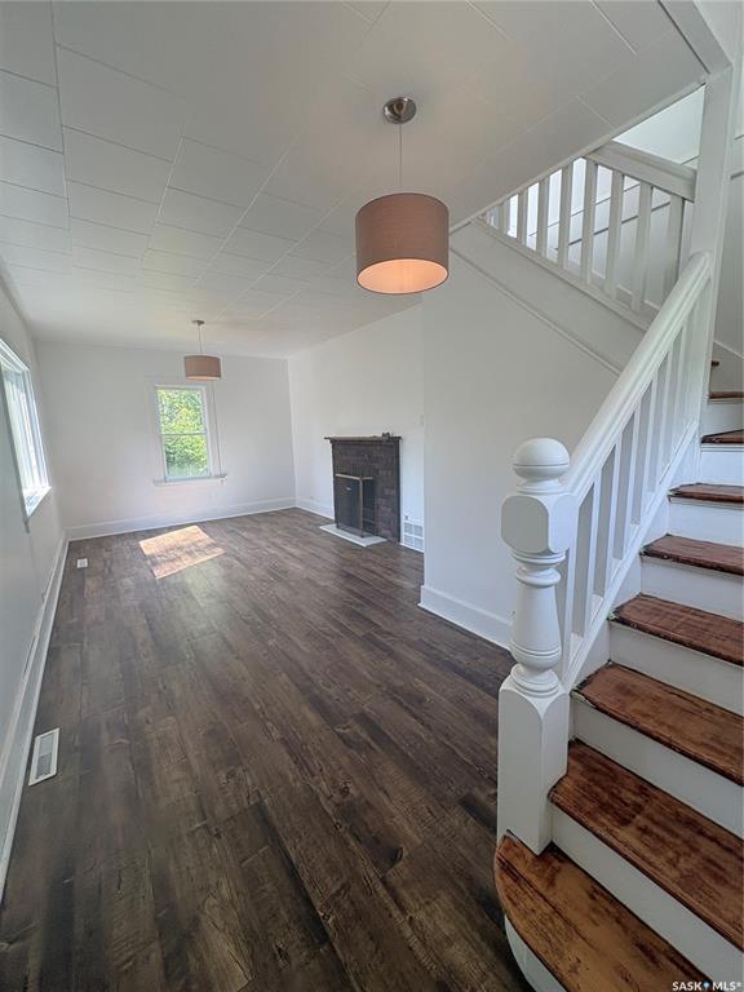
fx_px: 401
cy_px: 496
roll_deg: +1.5
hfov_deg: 85.7
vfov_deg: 102.1
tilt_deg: -9.2
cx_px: 372
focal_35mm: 14
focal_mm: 2.22
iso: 100
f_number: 2.2
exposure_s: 1/120
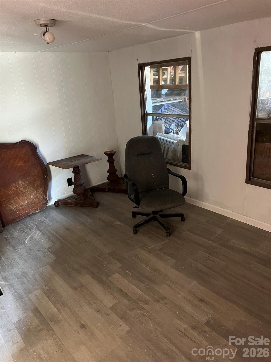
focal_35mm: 26
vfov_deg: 67.3
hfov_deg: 53.1
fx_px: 271
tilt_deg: -19.8
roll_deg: +4.6
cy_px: 181
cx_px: 136
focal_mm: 5.7
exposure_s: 1/39
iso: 640
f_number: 1.5
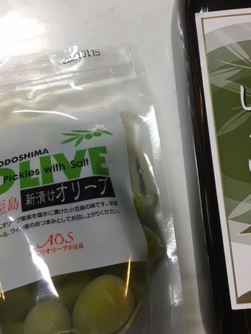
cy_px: 130
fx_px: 396
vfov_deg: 45.5
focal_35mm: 41
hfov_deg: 35.1
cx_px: 145
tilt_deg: -80.9
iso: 64
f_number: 2.2
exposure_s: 1/30
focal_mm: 4.15
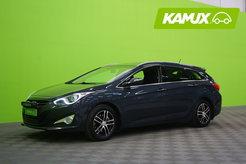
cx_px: 123
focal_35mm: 48
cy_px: 82
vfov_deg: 28.1
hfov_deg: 41.1
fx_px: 328
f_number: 5
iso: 400
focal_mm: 48
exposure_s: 1/8
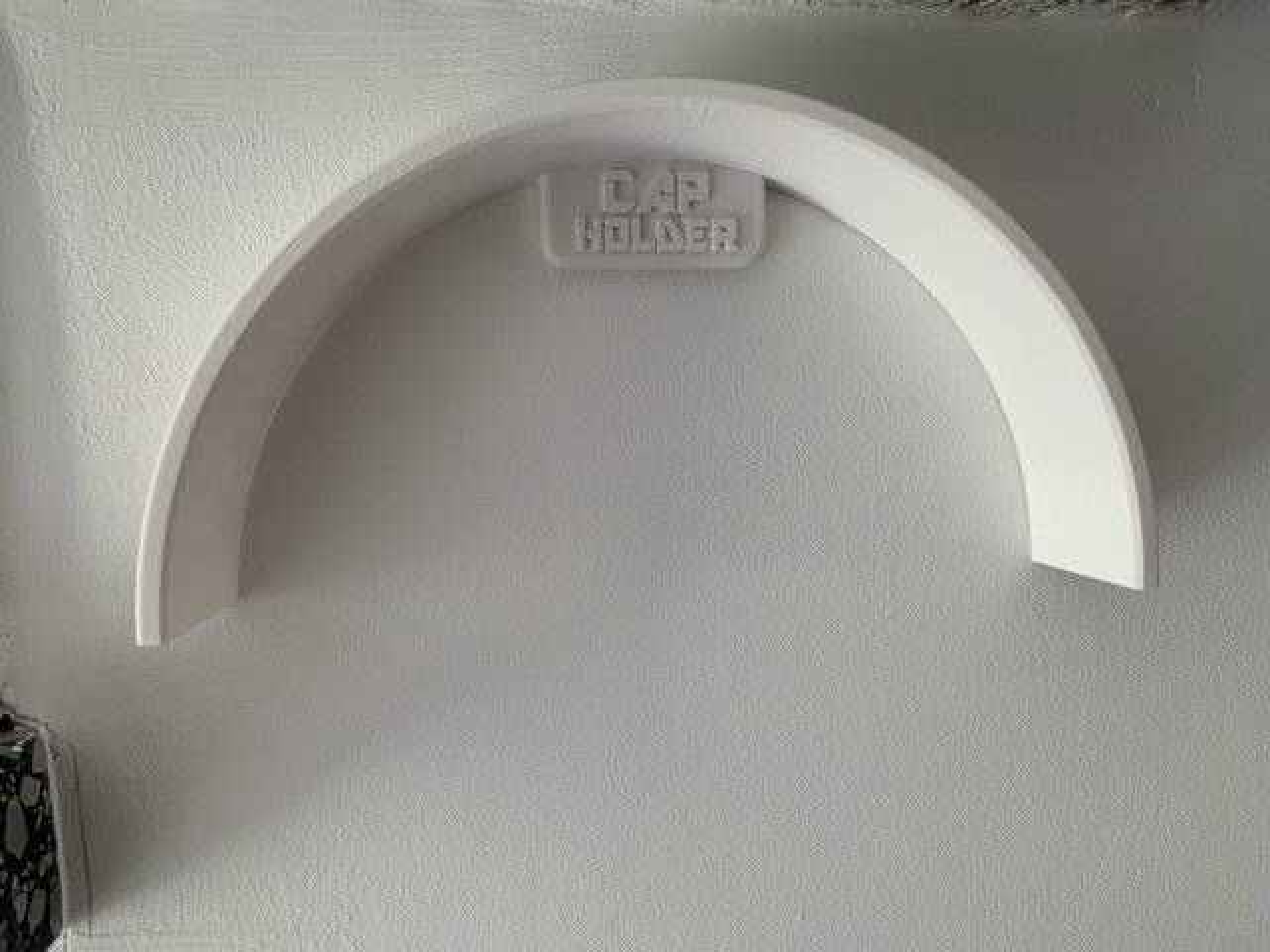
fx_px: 954
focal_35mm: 26
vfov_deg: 53.1
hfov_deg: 67.3
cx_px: 635
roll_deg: +0.7
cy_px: 476
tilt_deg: -7.7
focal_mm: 4.25
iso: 160
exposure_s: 1/60
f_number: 1.8
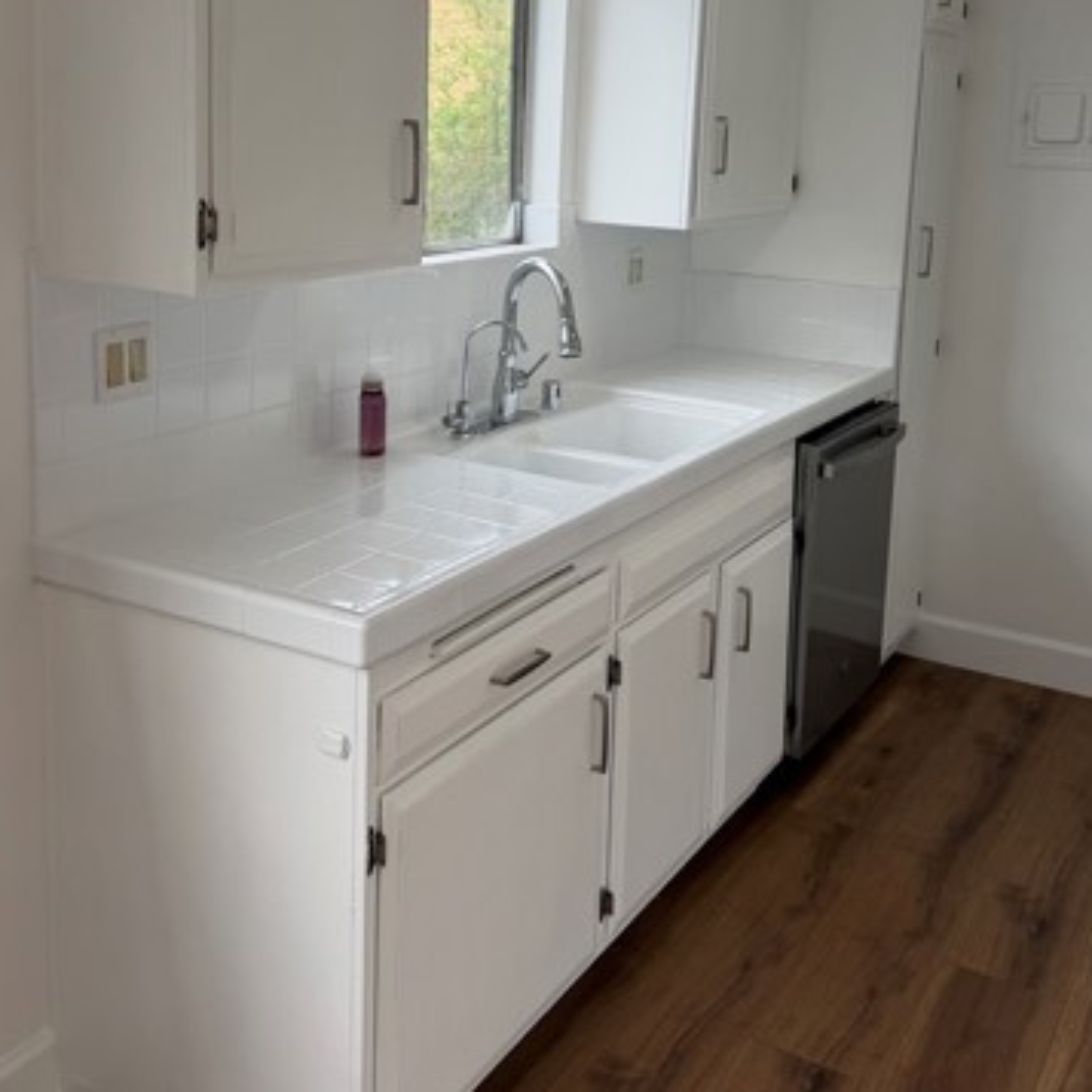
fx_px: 1356
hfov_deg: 43.9
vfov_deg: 42.9
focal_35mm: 38
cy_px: 315
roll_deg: -3.3
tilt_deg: -7.4
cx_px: 557
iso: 100
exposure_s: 1/507
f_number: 1.78
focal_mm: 6.76
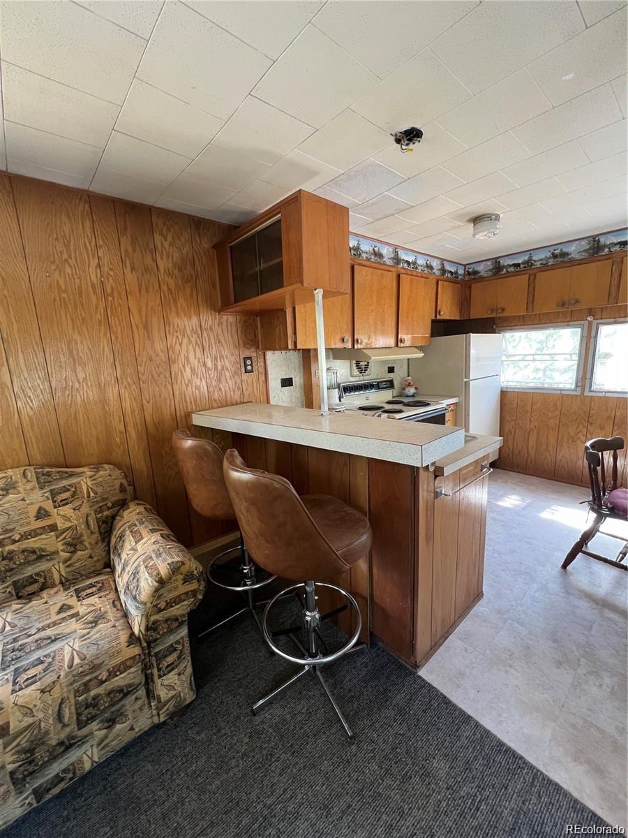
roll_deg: +3.4
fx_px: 314
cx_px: 314
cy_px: 419
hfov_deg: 89.9
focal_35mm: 13
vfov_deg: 106.2
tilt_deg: -12.1
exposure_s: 1/60
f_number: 1.8
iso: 250
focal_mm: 1.57
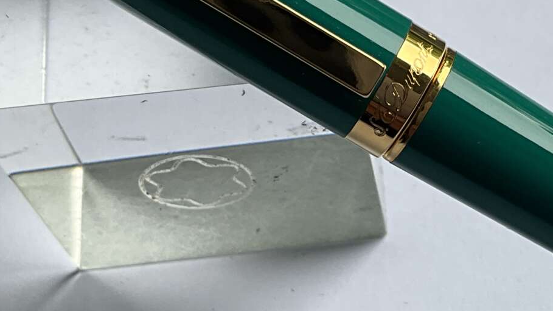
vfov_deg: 13.6
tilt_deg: -62.3
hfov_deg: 23.6
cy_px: 164
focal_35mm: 89
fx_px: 1305
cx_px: 442
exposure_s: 1/122
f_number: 1.8
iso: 20
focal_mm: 3
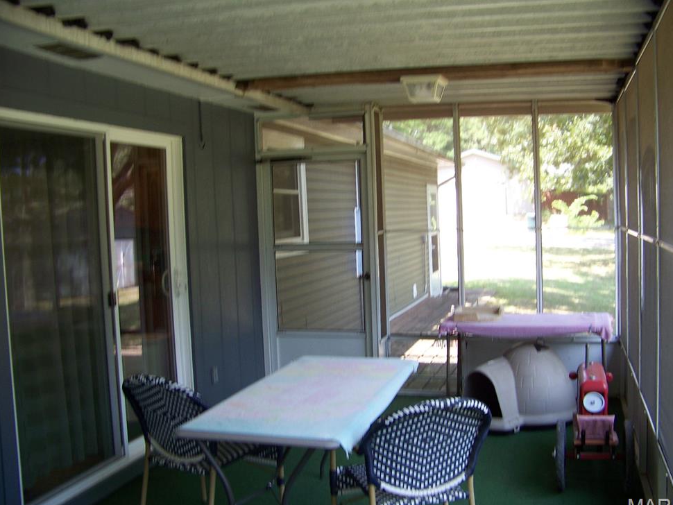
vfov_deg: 37.7
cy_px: 255
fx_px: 739
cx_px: 342
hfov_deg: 49.0
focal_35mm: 38
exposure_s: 1/30
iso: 64
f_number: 2.8
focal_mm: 5.85
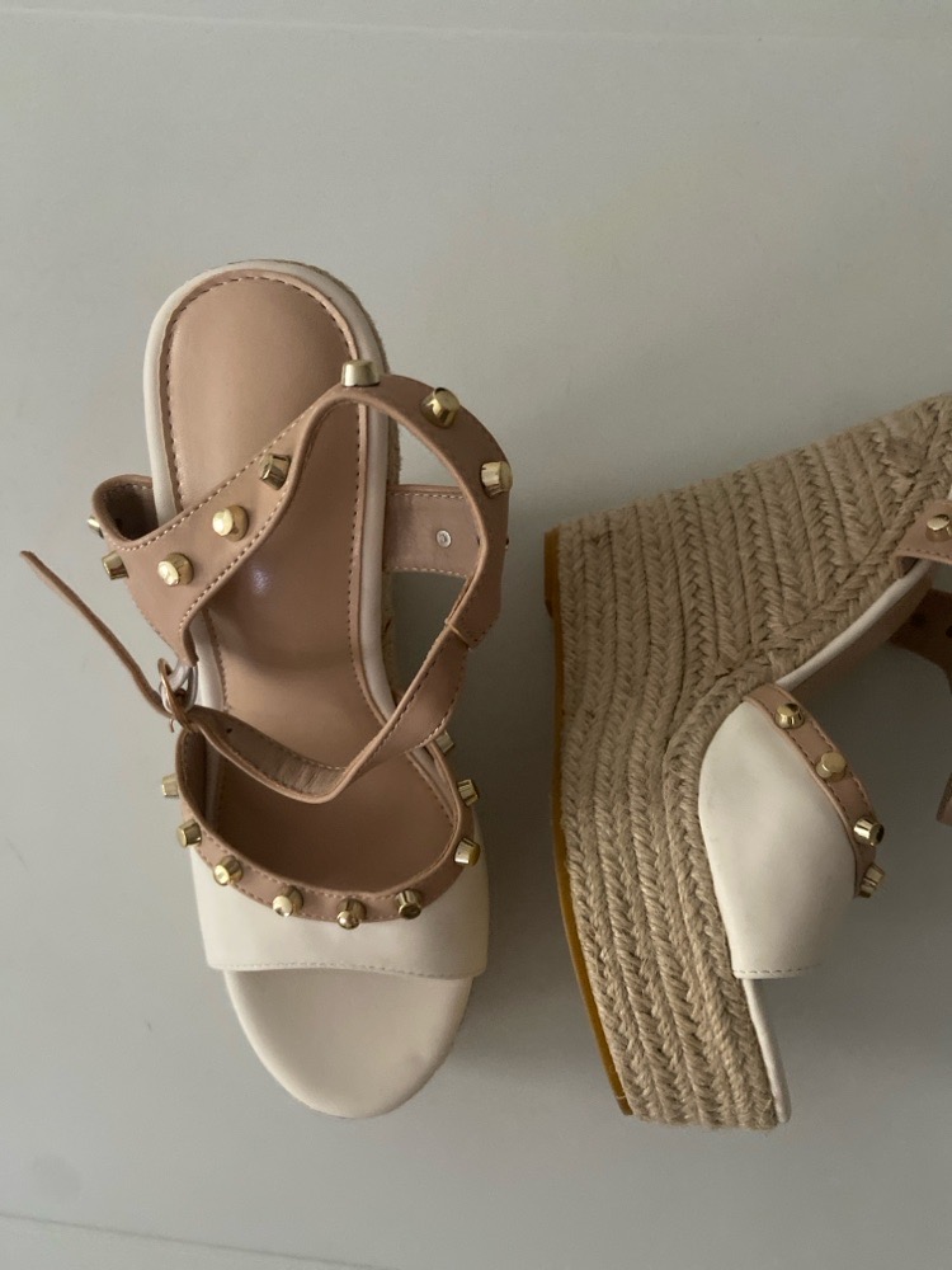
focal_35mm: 26
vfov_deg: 67.3
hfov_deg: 53.1
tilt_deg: -80.6
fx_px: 953
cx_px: 476
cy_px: 635
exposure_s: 1/30
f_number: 1.8
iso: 640
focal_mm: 4.25
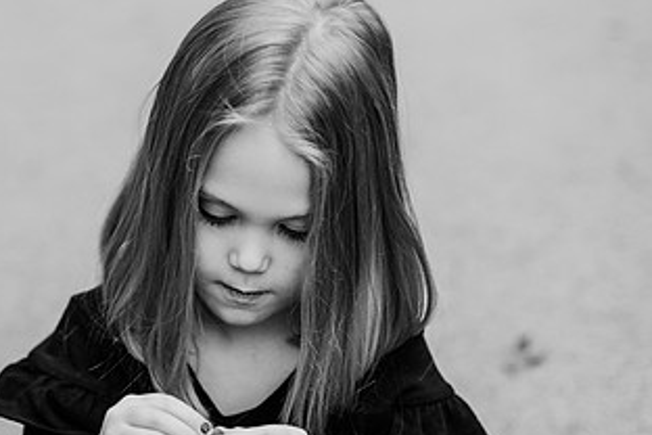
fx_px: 1684
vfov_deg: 14.7
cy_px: 233
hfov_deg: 21.7
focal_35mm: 93
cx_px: 159
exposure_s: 1/800
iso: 320
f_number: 2.2
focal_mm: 50
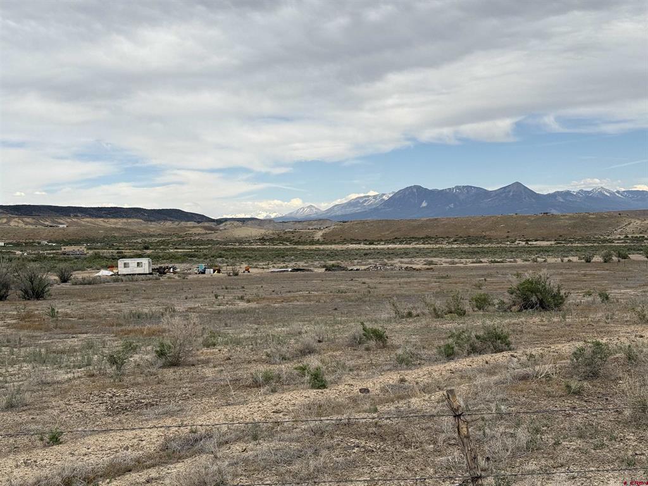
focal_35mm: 48
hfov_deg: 39.7
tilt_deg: +0.1
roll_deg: +1.5
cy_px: 243
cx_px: 324
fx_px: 899
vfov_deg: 30.3
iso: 64
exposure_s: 1/4587
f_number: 1.78
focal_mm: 6.76
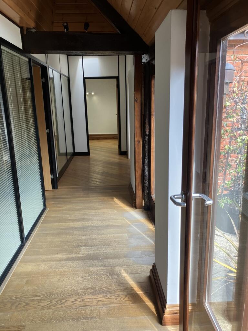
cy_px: 166
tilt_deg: -12.9
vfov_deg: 63.4
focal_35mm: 28
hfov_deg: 49.7
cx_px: 124
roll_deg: +0.3
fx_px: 267
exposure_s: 1/100
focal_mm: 3.99
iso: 40
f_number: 1.8
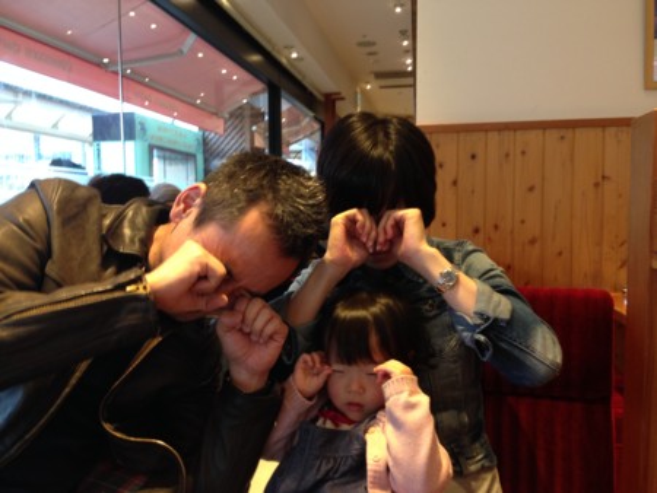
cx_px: 328
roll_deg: -0.8
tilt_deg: -2.9
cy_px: 246
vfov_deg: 43.0
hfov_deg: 55.3
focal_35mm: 33
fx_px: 627
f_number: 2.4
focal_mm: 4.12
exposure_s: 1/20
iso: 100
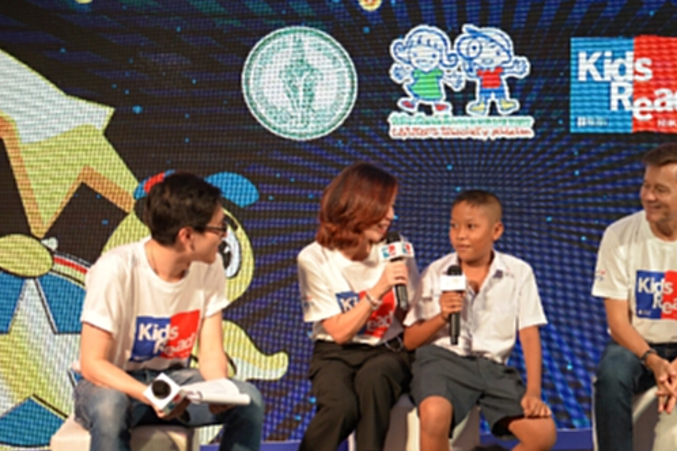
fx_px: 1692
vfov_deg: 15.1
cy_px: 359
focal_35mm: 90
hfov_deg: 22.4
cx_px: 514
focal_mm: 56
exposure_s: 1/250
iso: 1250
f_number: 2.8
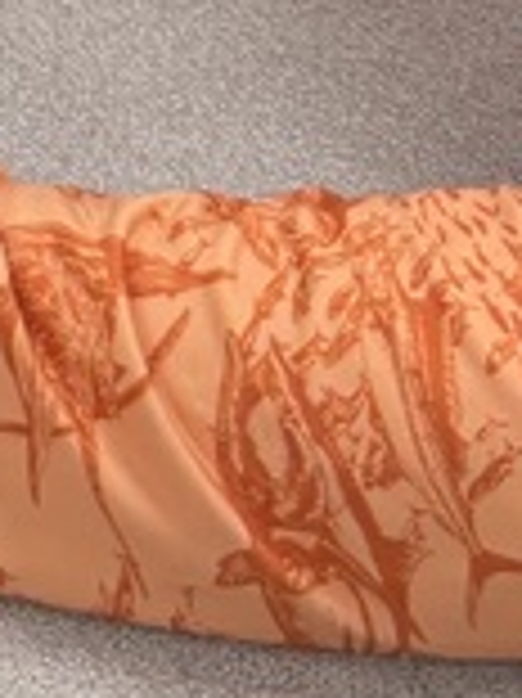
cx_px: -855
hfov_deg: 8.3
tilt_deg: -30.0
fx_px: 3201
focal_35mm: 159
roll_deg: +2.0
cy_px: -1166
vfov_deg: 10.2
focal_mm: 6.76
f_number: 1.78
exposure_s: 1/120
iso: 125
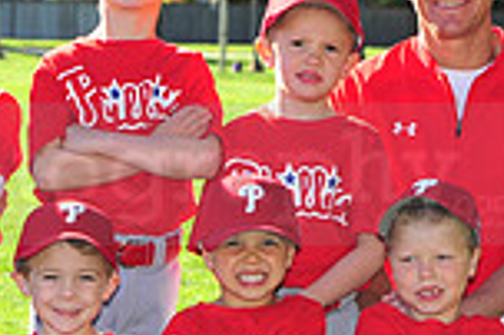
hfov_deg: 6.7
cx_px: 53
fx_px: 4279
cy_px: 146
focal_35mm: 306
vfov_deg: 4.5
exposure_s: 1/250
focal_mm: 80
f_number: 7.1
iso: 200
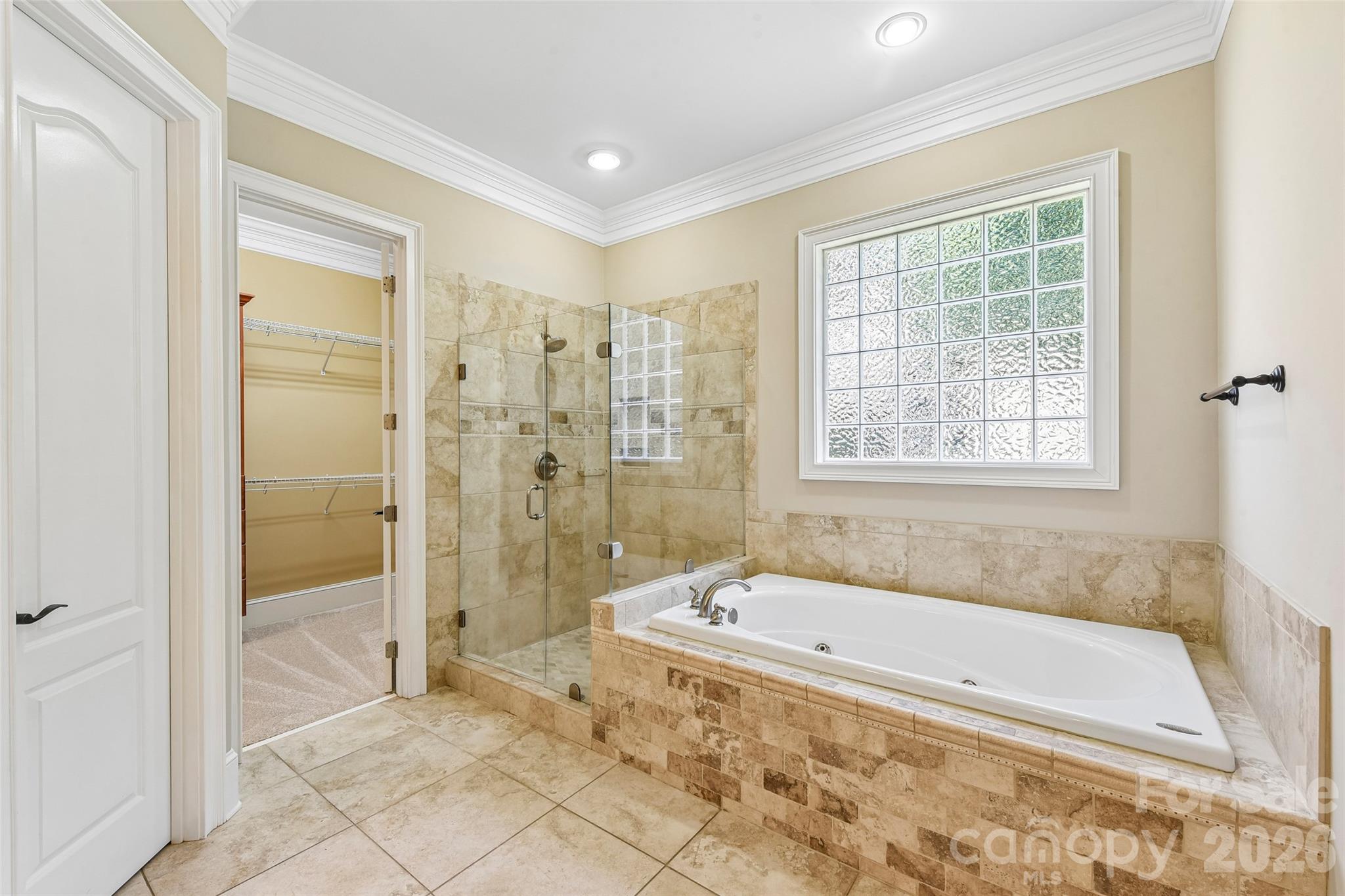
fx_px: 560
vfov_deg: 77.3
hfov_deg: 100.4
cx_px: 672
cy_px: 448
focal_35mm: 15
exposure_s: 1/13
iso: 200
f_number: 11
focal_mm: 15
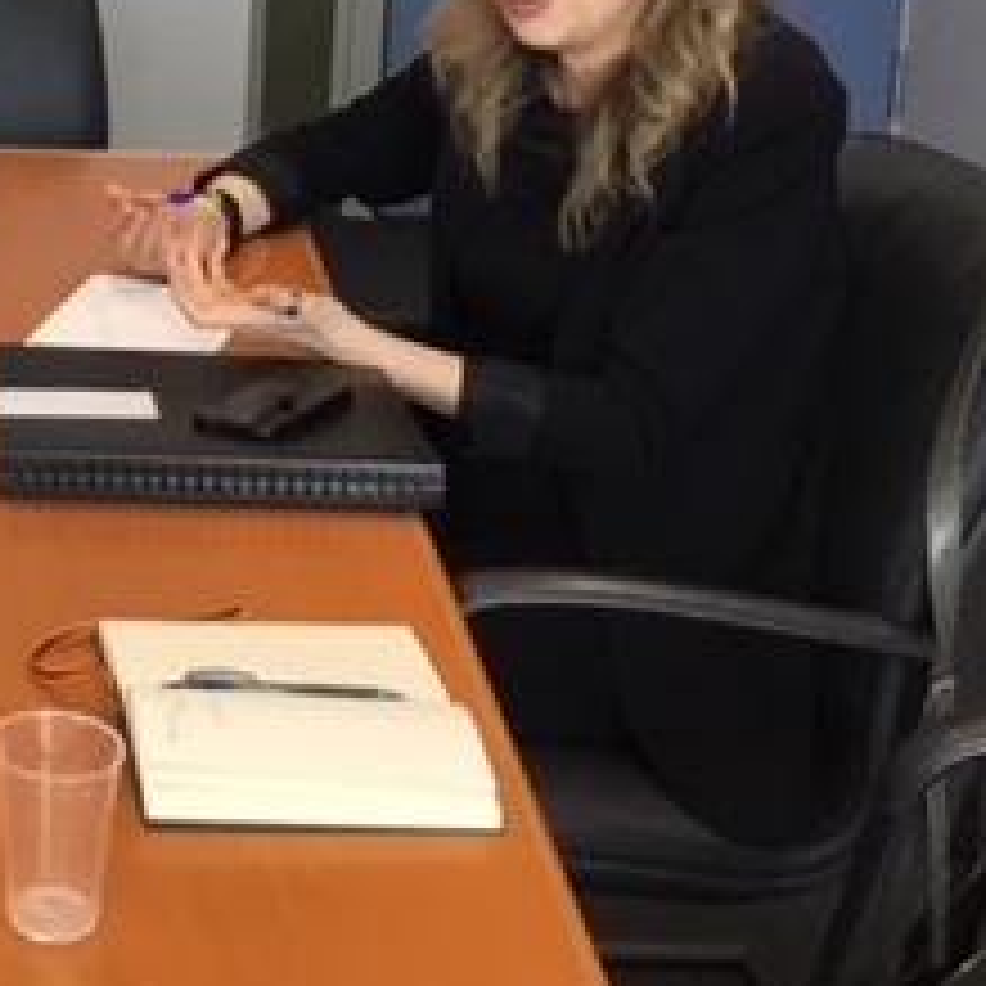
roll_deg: -0.6
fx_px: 2578
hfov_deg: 20.0
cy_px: 9
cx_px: -270
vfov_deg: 21.0
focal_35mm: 80
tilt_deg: -14.4
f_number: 2.4
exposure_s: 1/33
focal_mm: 3.3
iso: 40
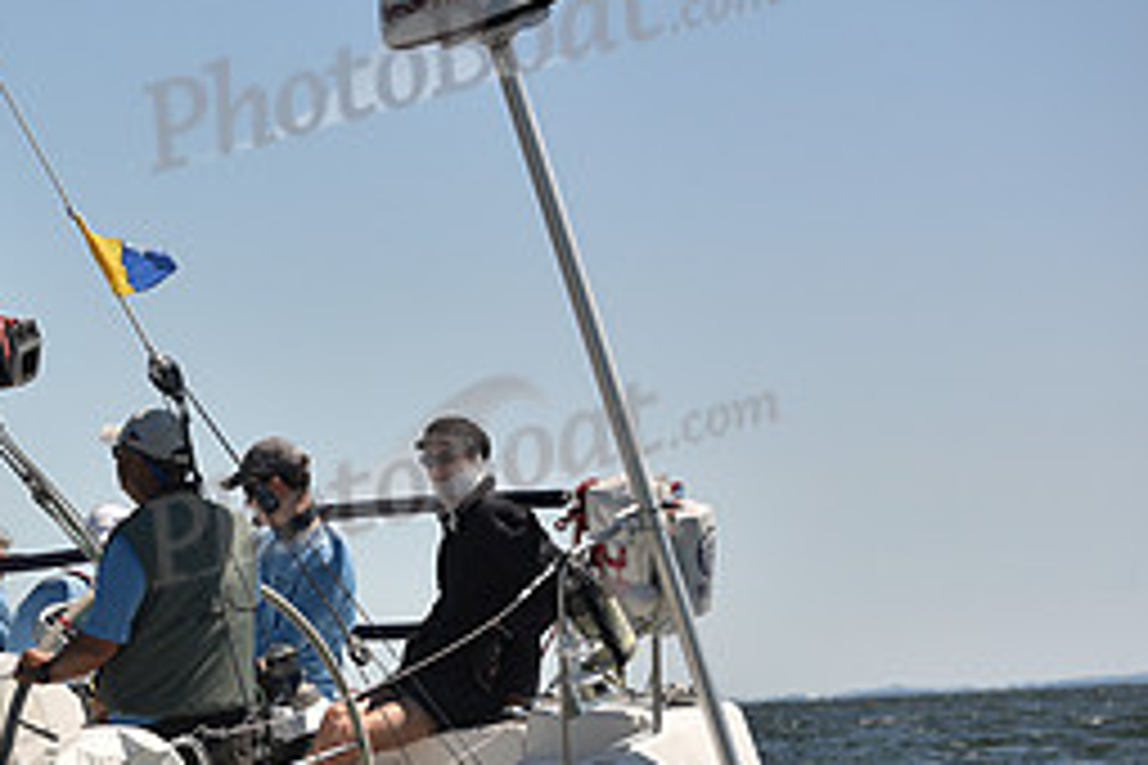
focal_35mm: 159
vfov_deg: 8.6
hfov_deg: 12.7
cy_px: 767
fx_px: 5070
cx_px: -86
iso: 250
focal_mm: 70
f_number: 4.5
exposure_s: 1/1250
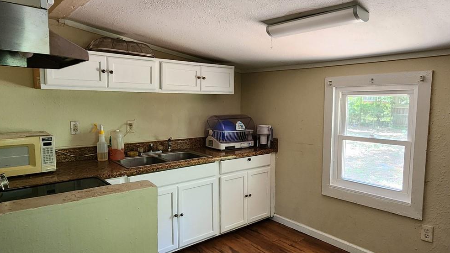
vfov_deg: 49.4
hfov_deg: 78.6
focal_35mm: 23
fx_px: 274
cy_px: 138
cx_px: 236
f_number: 2.2
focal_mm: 2.2
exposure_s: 1/30
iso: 320
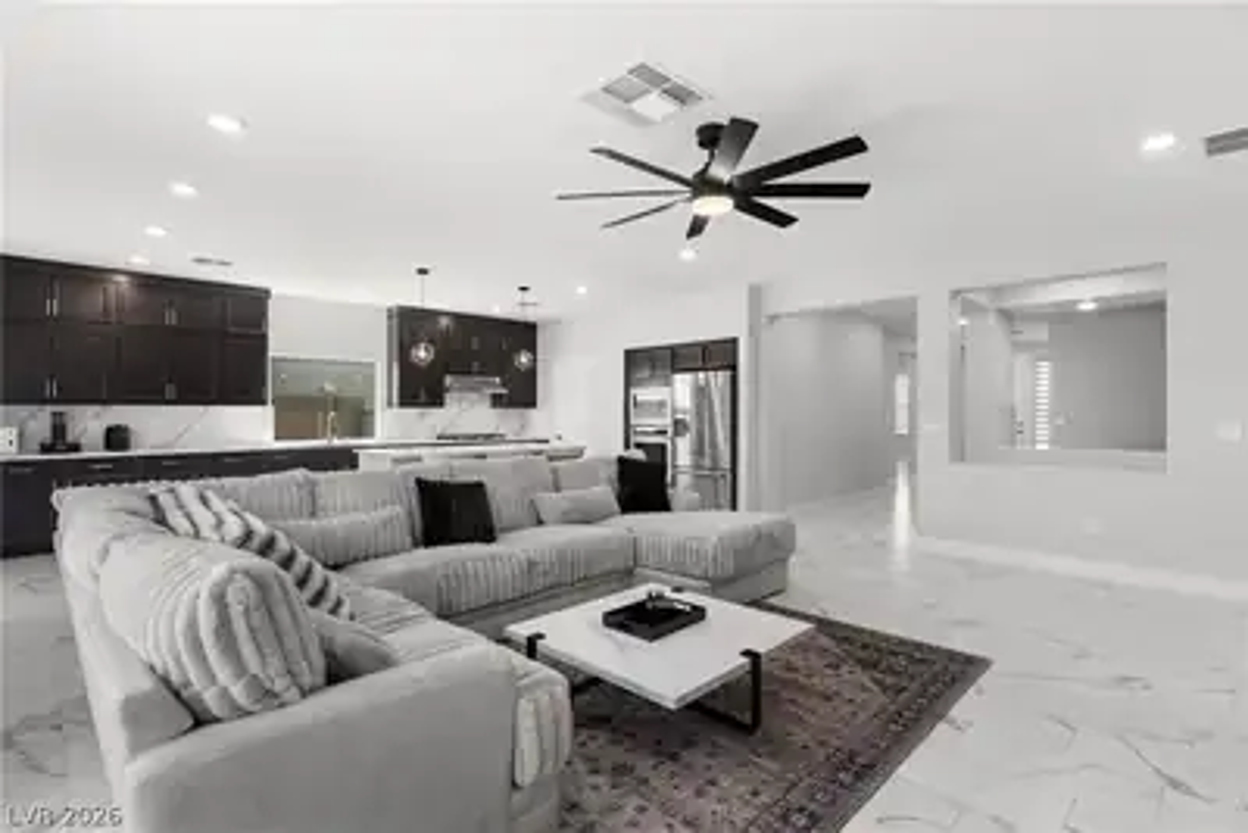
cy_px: 416
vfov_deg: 67.4
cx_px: 624
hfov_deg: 90.0
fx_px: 624
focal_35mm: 18
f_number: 8
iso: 400
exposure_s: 1/13
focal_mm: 18
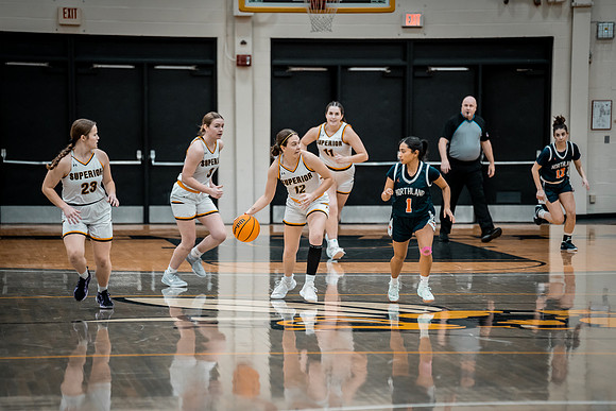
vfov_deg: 8.5
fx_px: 2767
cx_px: 308
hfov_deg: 12.7
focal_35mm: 162
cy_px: 232
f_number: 2.8
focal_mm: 143
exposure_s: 1/640
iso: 2500
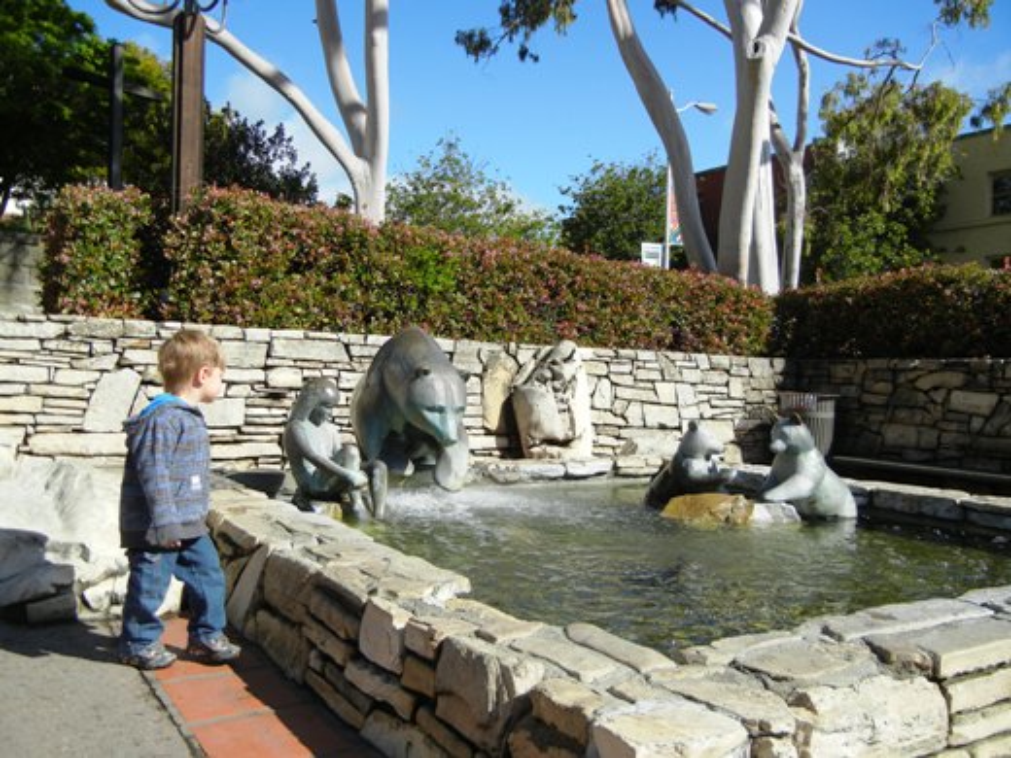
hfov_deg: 60.0
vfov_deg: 46.8
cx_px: 506
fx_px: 876
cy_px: 379
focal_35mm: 30
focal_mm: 5.4
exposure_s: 1/350
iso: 160
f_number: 7
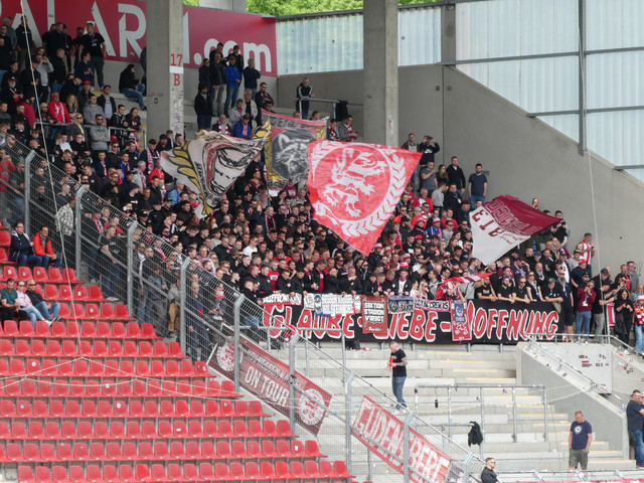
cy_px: 242
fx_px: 3981
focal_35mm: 214
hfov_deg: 9.2
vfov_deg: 6.9
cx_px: 322
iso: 80
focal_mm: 38.4
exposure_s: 1/100
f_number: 5.6
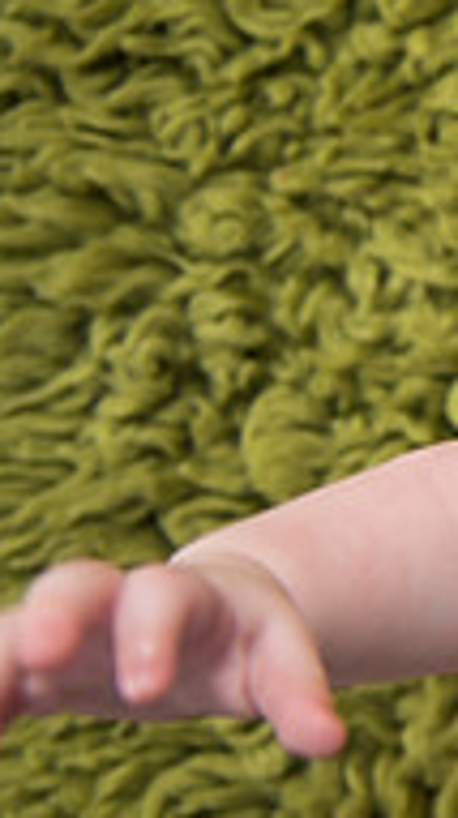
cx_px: 1237
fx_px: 2642
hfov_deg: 8.7
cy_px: 276
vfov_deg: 17.5
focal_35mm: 122
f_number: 2.8
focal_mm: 32
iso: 200
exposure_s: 1/125
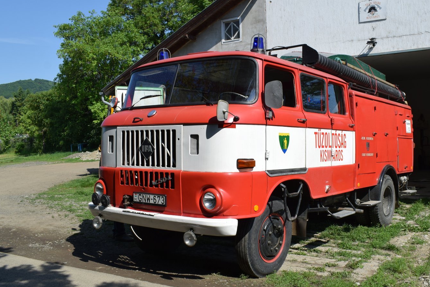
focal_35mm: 36
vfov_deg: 36.9
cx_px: 257
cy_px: 142
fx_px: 430
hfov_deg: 52.8
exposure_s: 1/400
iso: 200
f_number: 10
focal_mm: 20
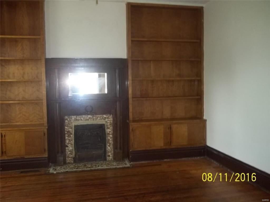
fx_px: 250
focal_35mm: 32
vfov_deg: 44.2
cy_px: 101
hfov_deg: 56.8
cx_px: 135
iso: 160
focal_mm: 5.7
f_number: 2.9
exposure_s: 1/30
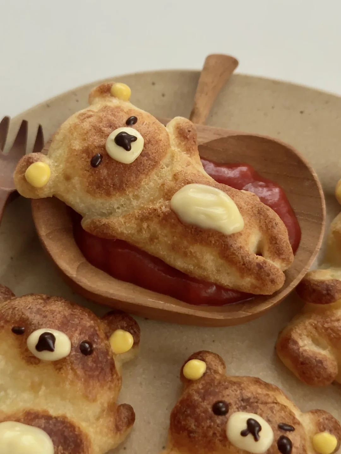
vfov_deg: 39.7
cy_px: 227
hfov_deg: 30.3
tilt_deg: -57.9
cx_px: 170
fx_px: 630
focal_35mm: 48
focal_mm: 6.76
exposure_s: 1/26
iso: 800
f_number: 1.78
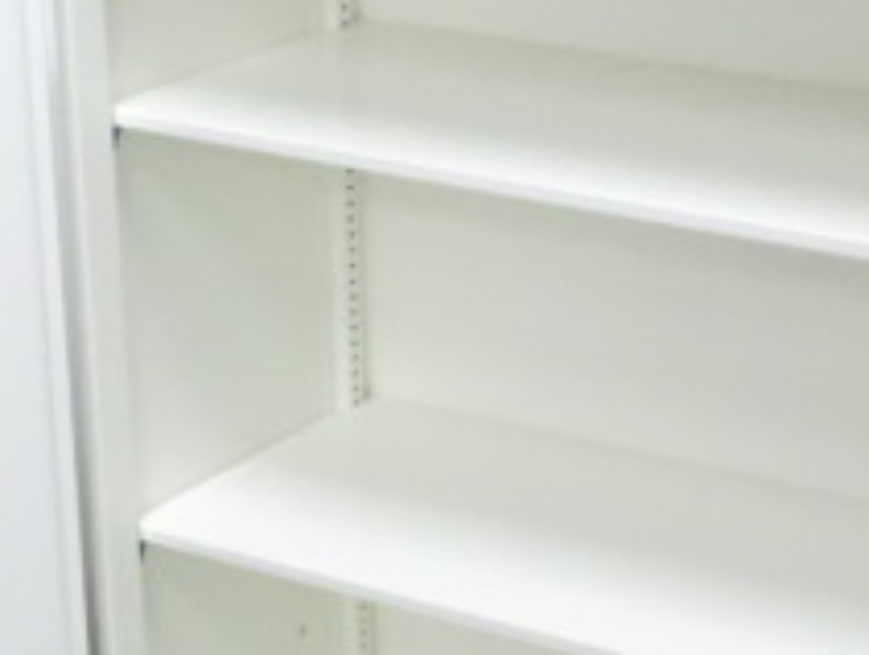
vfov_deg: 12.9
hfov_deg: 17.0
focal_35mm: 115
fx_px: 2892
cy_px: 420
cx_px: 597
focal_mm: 6.9
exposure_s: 1/60
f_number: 3.9
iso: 800
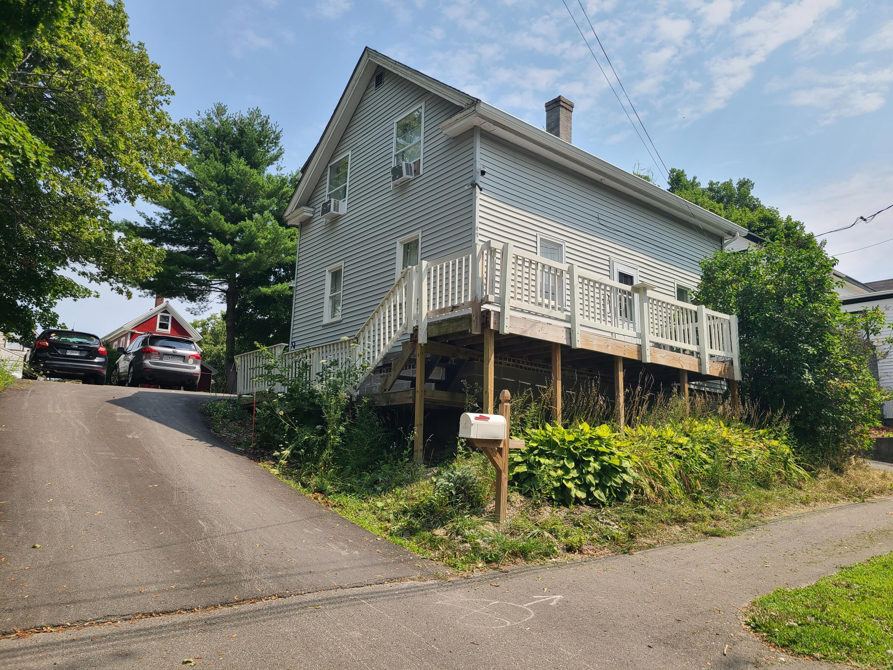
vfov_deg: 53.1
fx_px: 671
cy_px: 335
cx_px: 446
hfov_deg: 67.3
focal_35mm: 26
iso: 40
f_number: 1.8
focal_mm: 5.4
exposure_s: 1/2088
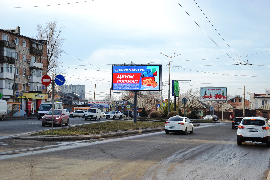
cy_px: 90
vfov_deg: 25.8
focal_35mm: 52
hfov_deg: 37.9
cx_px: 135
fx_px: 394
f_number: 5.6
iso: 100
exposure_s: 1/160
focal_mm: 35
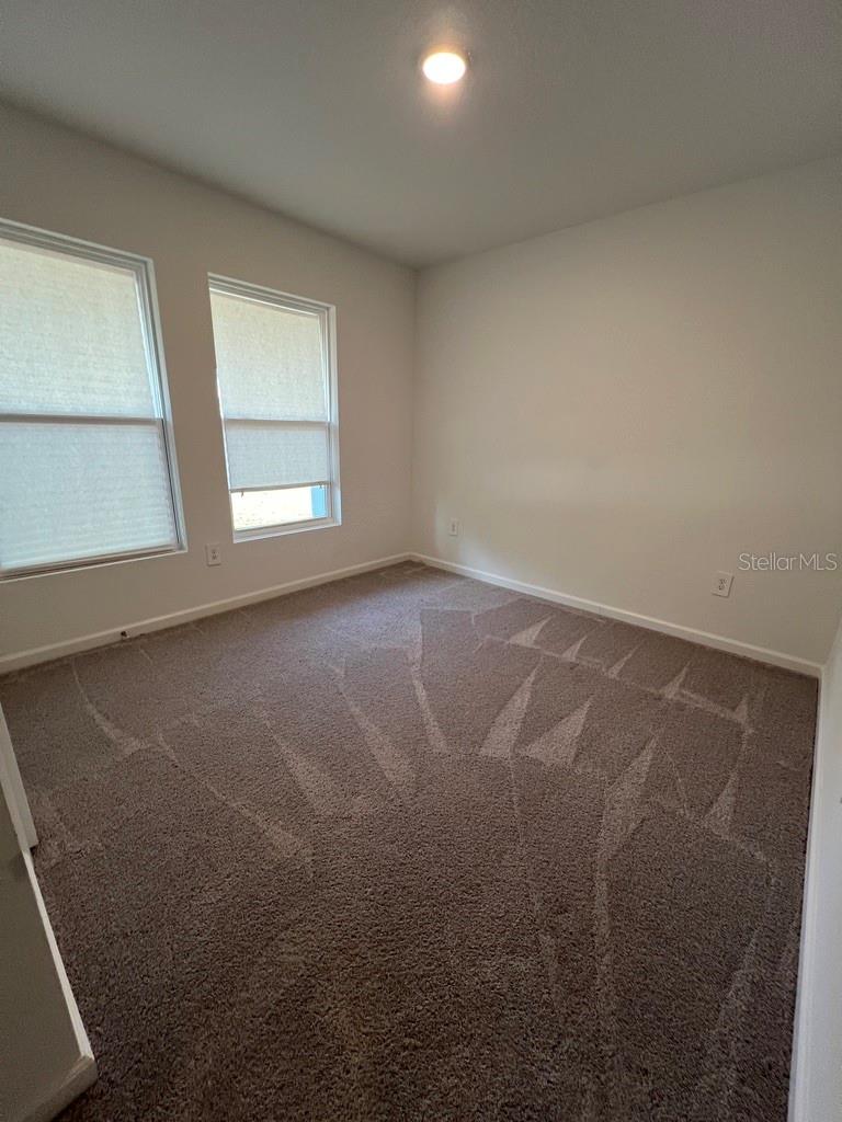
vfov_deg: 106.2
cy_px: 561
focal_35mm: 13
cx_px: 421
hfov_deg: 89.9
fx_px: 422
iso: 160
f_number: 1.8
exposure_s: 1/120
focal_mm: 1.57
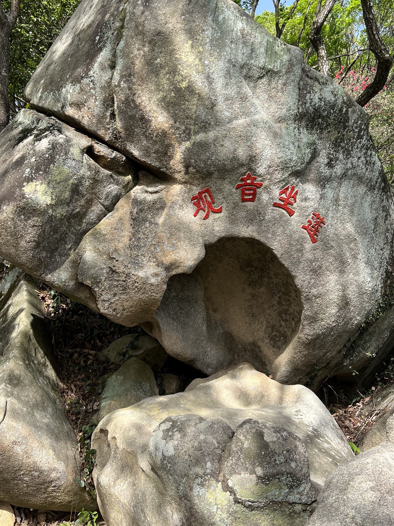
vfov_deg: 58.2
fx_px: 470
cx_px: 198
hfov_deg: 45.4
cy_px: 234
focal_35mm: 31
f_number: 1.5
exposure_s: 1/1079
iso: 50
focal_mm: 5.7
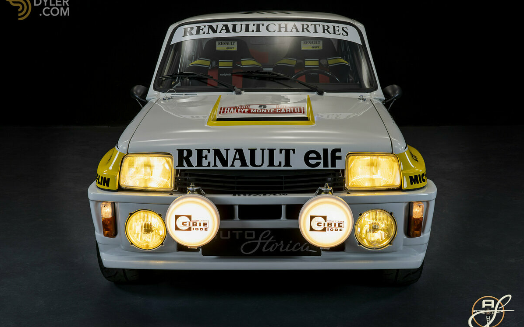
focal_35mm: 46
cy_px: 165
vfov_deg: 28.0
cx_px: 262
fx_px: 657
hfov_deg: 43.5
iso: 250
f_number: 10
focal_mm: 45
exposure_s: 1/10
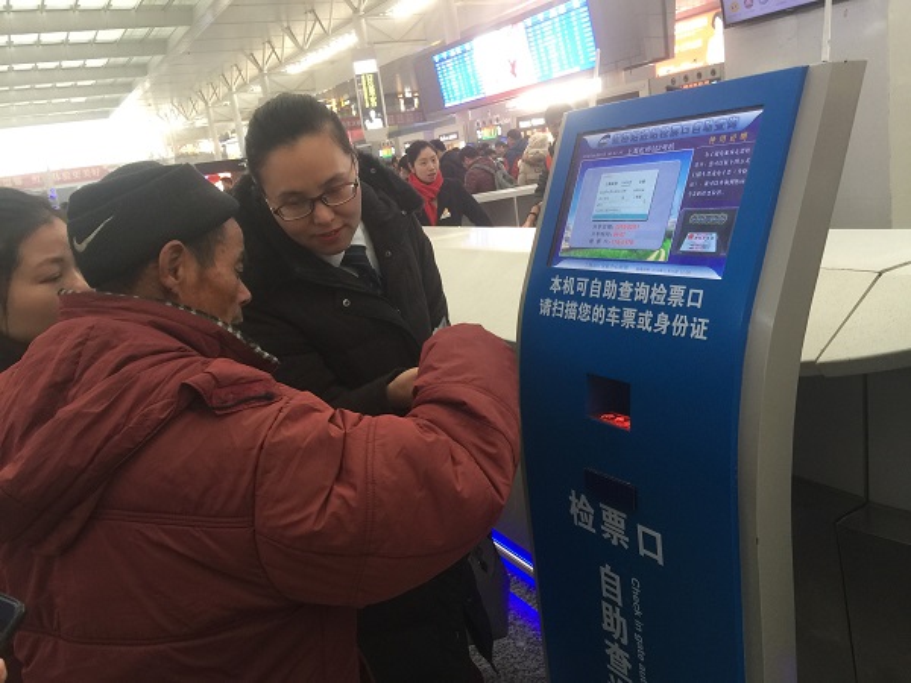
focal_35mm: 29
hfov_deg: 61.7
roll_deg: +7.2
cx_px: 456
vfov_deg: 48.2
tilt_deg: -11.4
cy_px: 342
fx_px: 763
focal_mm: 4.15
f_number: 2.2
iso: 64
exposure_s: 1/17
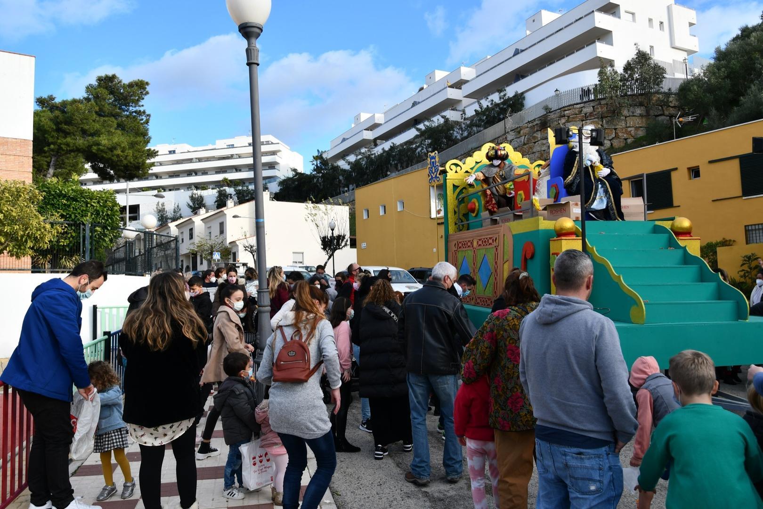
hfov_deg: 67.4
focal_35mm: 27
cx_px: 382
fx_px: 572
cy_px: 254
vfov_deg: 47.9
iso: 200
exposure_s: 1/250
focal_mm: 18
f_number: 7.1
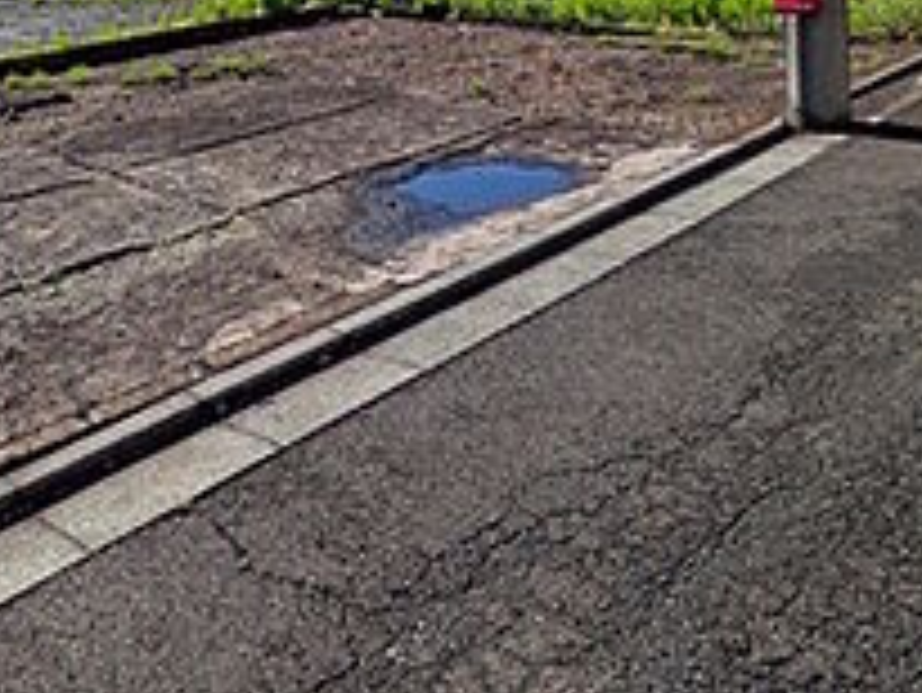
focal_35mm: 41
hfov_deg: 44.8
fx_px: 1093
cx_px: 283
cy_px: -135
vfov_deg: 30.1
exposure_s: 1/5348
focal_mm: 1.83
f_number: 2.2
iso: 53
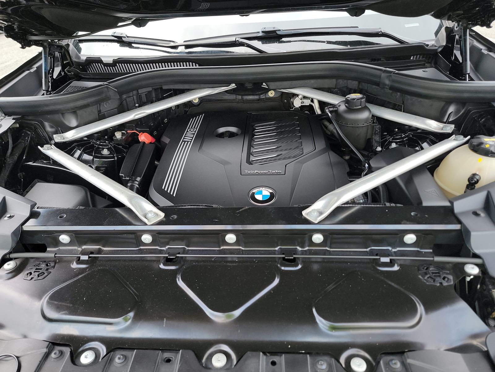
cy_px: 186
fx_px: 343
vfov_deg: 56.8
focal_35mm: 24
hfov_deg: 71.6
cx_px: 248
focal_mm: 6.7
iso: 68
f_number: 1.8
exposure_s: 1/119
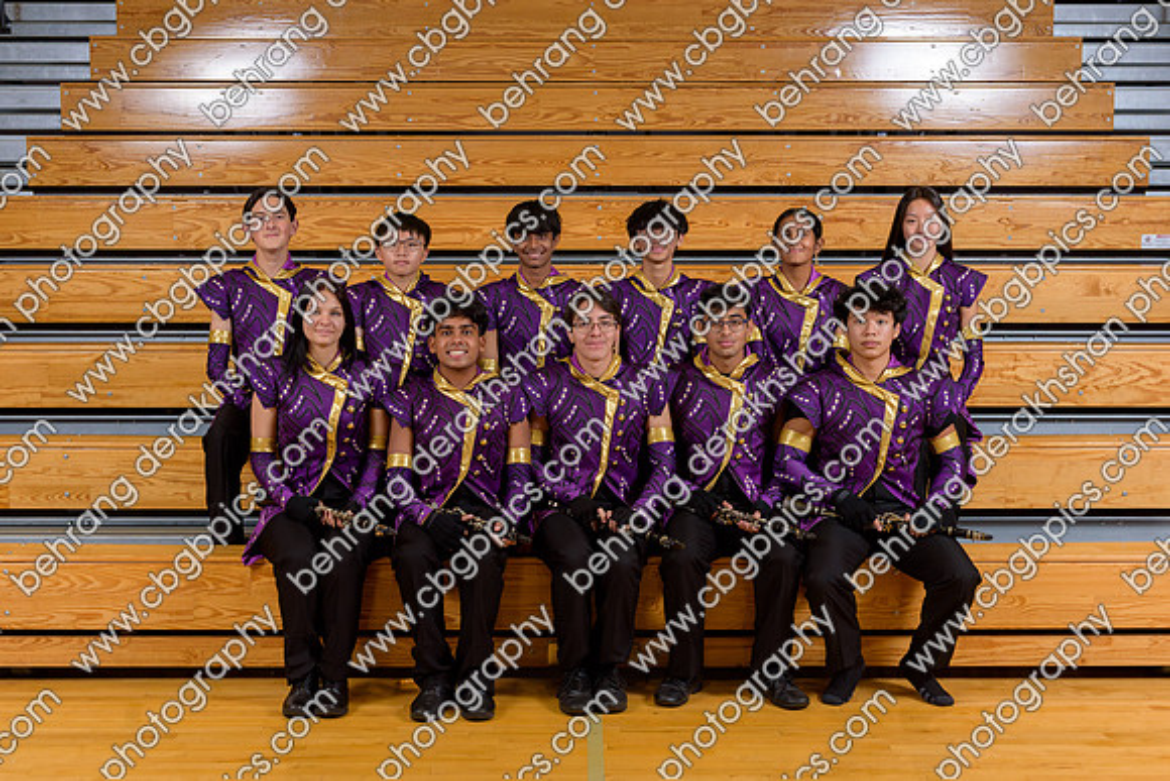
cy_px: 390
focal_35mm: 55
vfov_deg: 24.6
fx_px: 1792
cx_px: 585
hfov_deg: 36.2
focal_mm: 55
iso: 1250
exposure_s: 1/160
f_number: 10
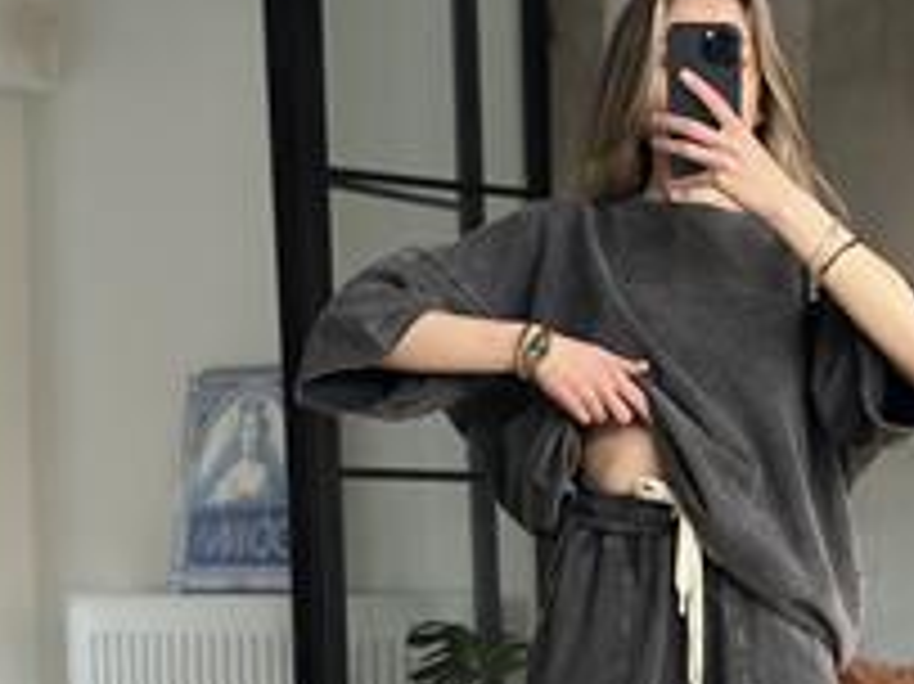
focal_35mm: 101
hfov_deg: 19.3
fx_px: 2665
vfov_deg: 14.5
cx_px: 671
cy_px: 594
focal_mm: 6.86
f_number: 1.78
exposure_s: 1/40
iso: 500
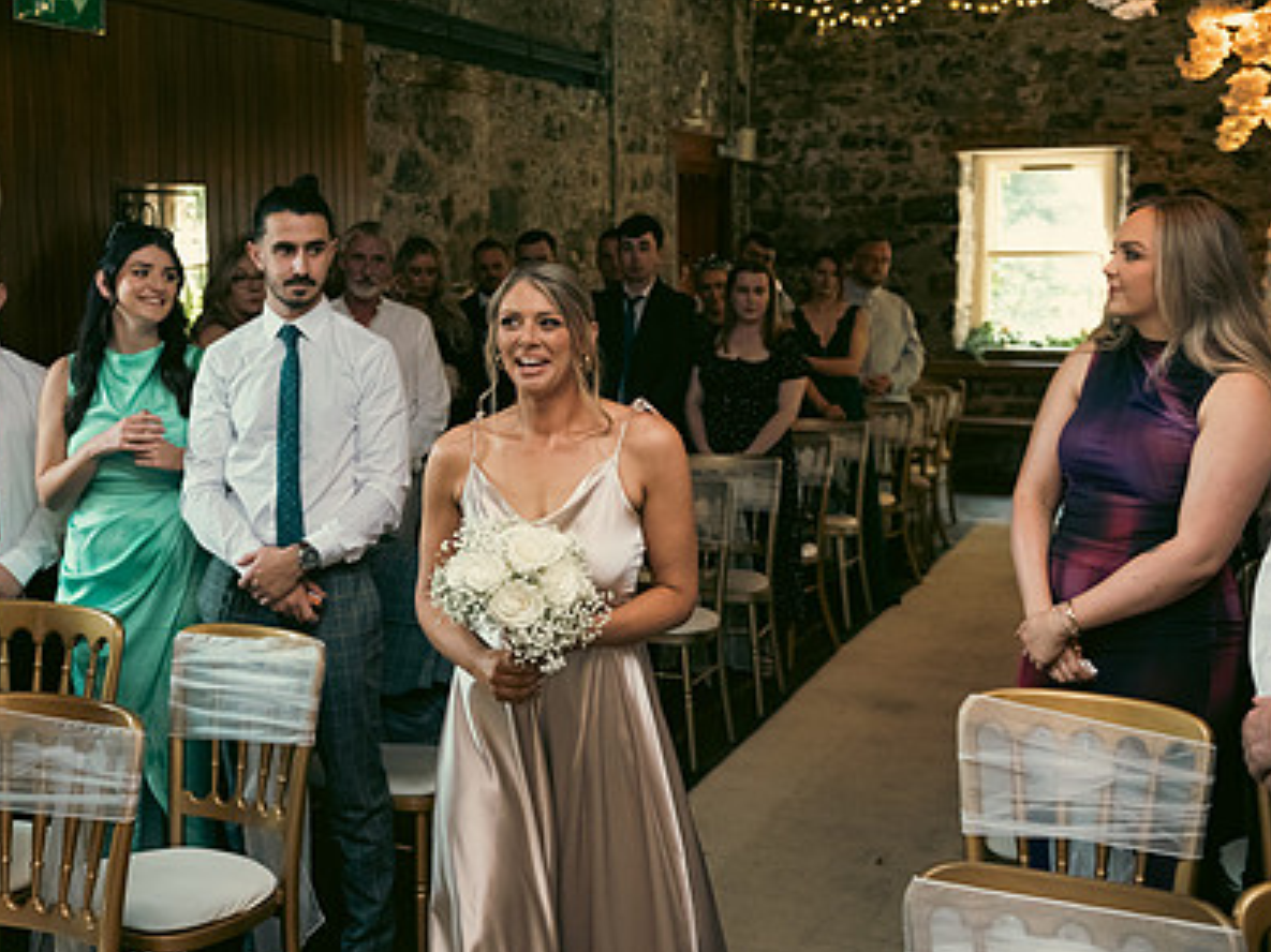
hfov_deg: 39.2
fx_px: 1762
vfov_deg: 30.2
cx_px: 425
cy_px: 436
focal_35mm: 48
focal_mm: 34
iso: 1250
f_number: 3.5
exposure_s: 1/160
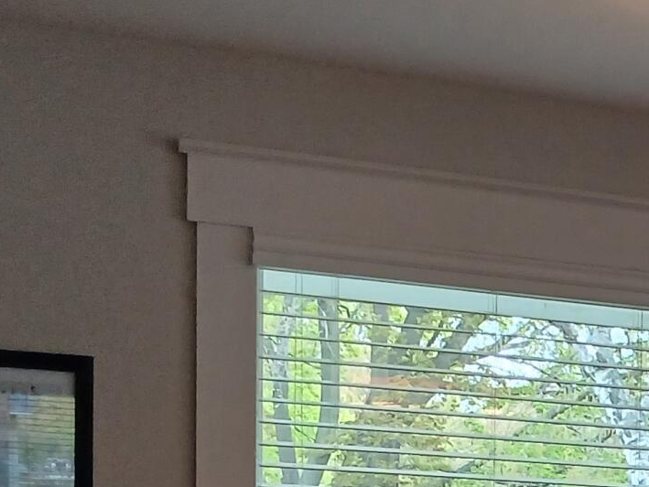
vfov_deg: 12.7
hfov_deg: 16.3
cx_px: 982
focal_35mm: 110
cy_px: 738
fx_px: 2063
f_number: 1.8
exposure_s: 1/60
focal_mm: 3.98
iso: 160
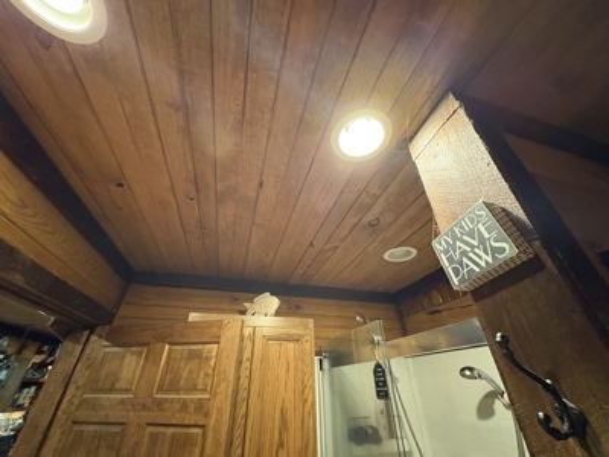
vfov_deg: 85.7
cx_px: 304
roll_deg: +1.7
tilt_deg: +35.9
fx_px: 246
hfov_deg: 102.1
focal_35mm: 14
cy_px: 228
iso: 800
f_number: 2.2
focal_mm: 2.22
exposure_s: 1/40
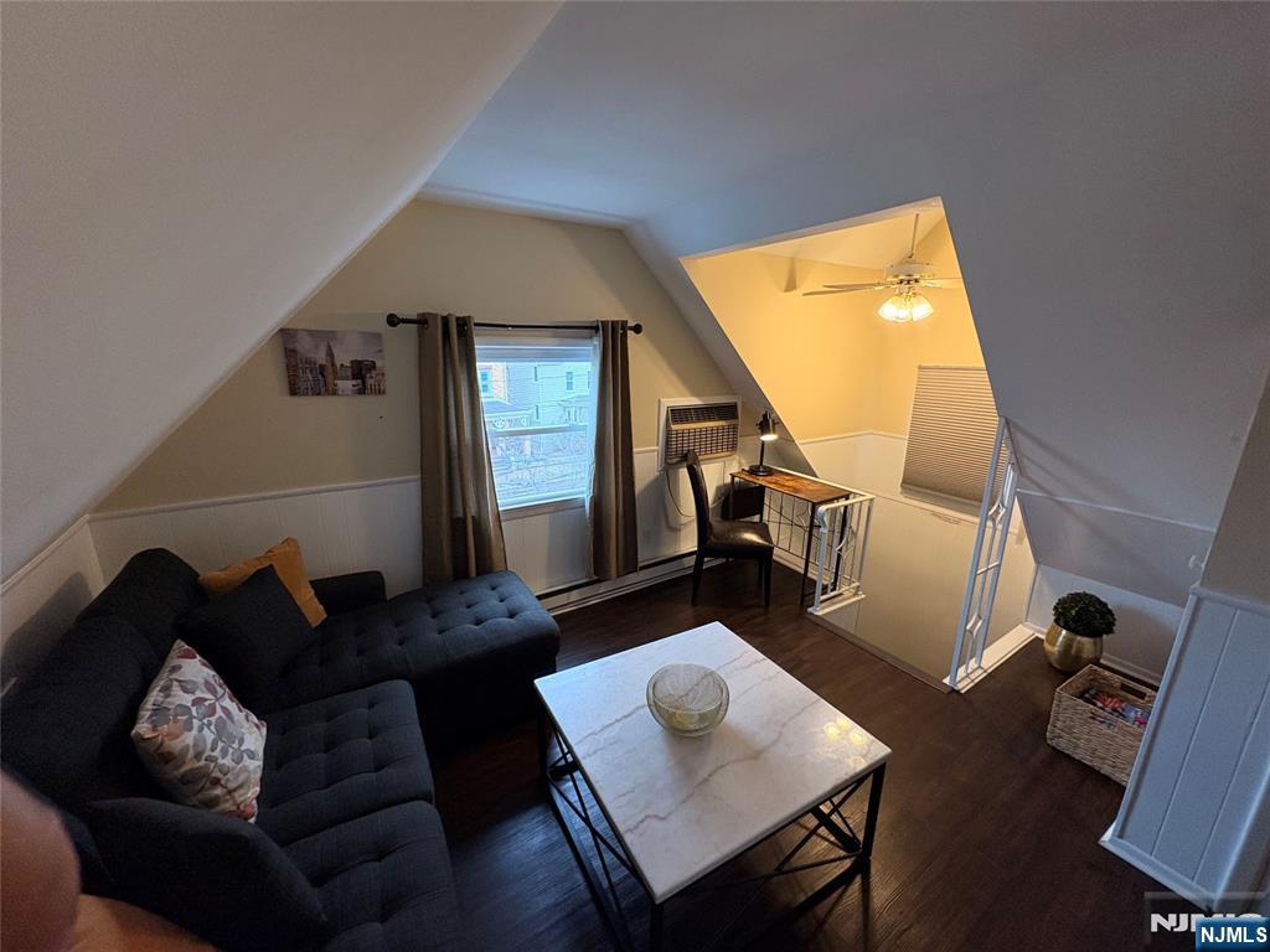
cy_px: 476
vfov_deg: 85.7
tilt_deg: -15.0
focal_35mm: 14
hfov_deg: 102.1
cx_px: 635
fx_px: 514
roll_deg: -0.6
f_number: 2.2
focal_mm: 2.22
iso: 400
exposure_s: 1/120
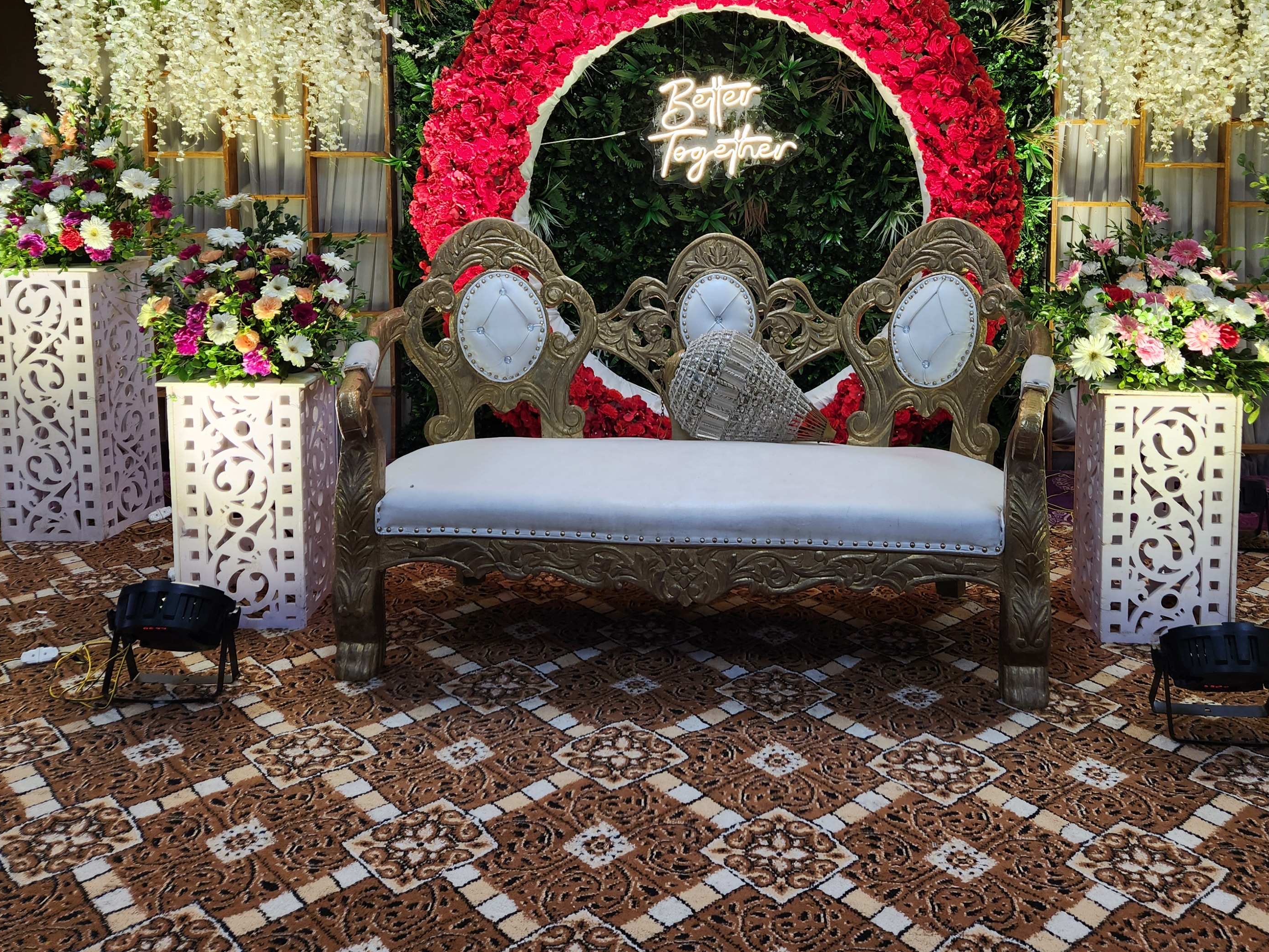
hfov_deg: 55.1
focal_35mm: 33
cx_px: 725
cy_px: 273
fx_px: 1210
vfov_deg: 42.0
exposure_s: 1/100
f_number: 1.8
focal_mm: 5.4
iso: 40
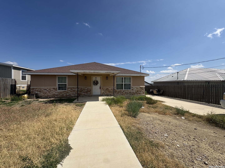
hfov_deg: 102.1
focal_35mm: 14
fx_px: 91
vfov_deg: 85.7
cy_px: 84
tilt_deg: +0.0
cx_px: 112
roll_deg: +1.1
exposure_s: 1/3247
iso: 50
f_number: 2.2
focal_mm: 2.22
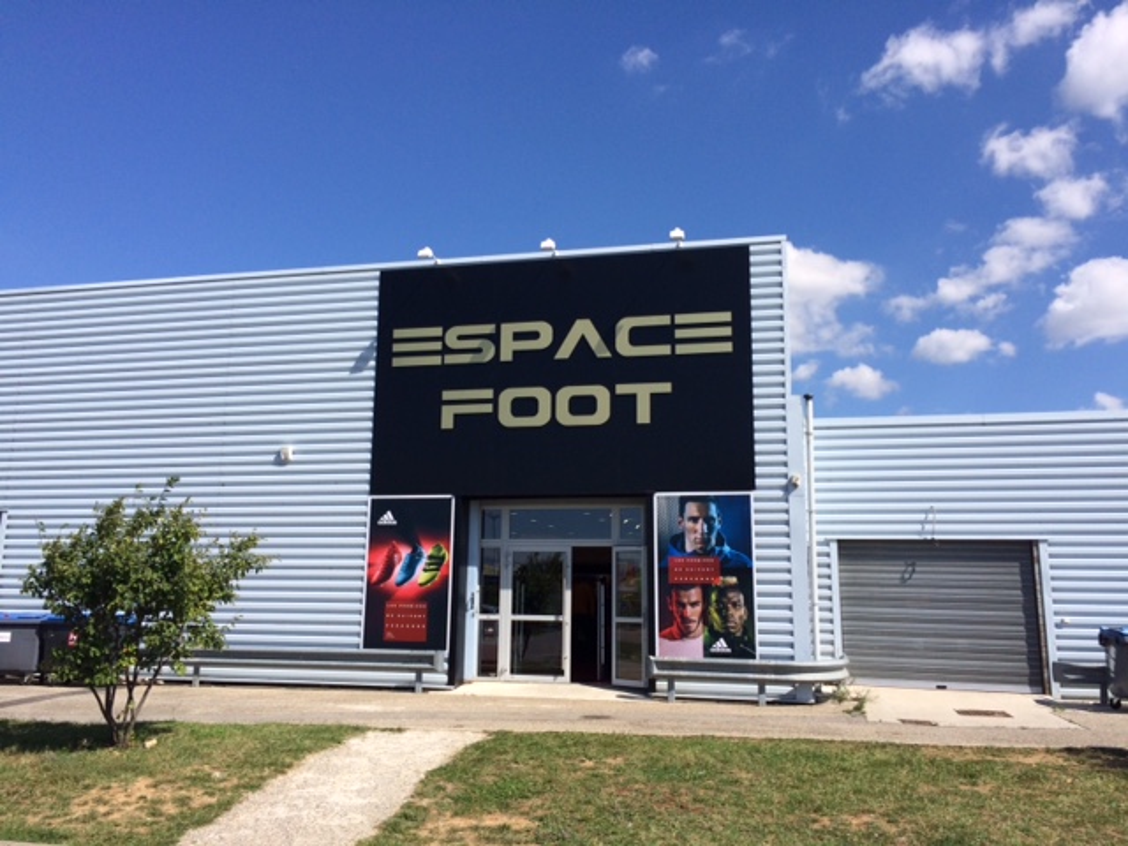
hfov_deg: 61.7
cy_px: 423
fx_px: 945
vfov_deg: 48.2
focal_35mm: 29
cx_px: 564
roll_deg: -0.7
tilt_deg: +10.6
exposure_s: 1/2740
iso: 32
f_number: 2.2
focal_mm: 4.15
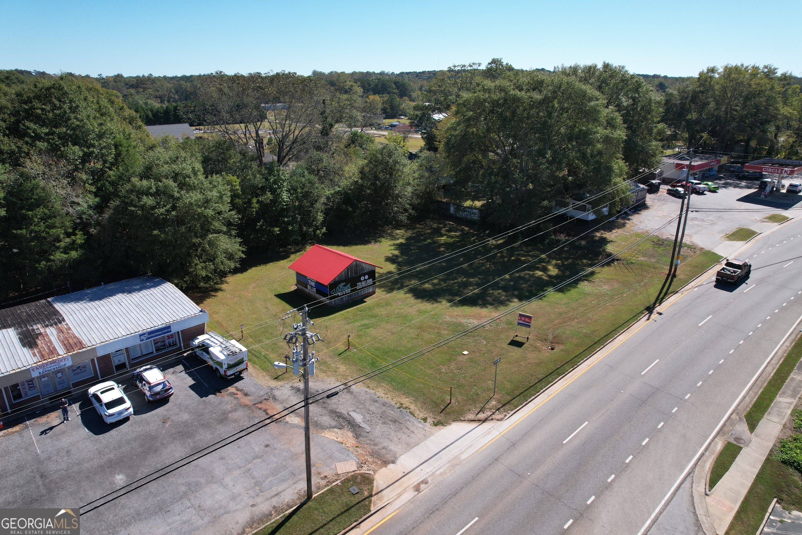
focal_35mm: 22
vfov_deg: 57.2
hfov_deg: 78.6
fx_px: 490
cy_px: 268
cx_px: 401
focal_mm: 8.38
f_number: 2.8
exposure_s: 1/1600
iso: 100
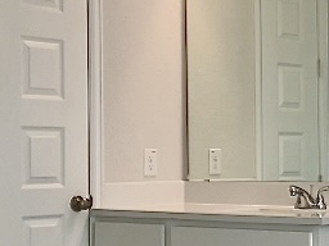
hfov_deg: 17.8
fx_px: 1026
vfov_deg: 13.7
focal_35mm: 108
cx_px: 329
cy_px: 156
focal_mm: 3
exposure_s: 1/120
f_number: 1.8
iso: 20
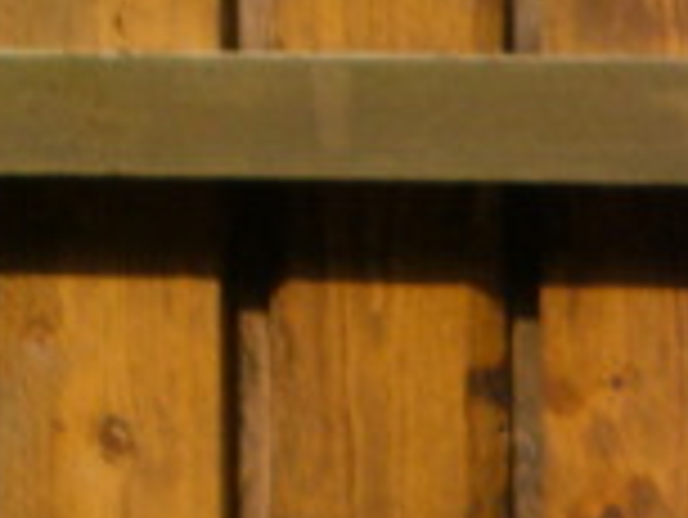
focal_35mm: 1115
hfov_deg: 1.8
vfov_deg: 1.3
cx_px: -692
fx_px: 22178
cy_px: 108
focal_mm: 44.1
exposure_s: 1/320
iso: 100
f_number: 5.3
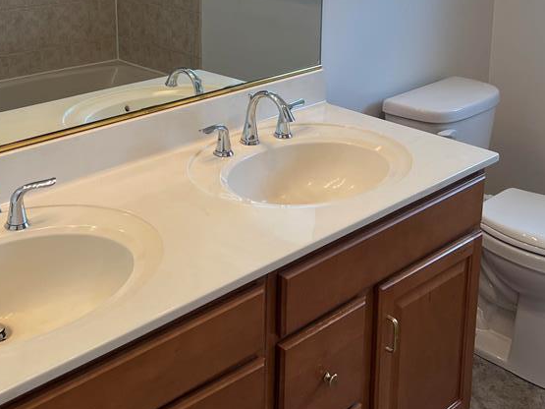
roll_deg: +1.6
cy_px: 35
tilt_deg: -12.4
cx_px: 205
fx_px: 756
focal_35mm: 48
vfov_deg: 29.0
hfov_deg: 39.4
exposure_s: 1/120
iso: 40
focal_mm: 5.7
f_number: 1.5
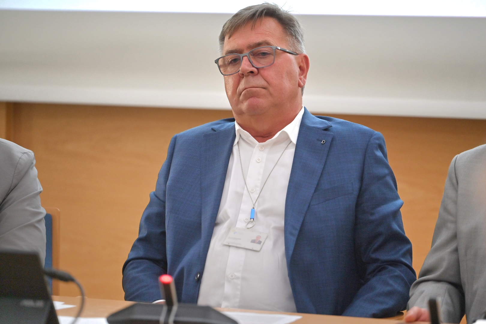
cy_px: 162
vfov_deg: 7.6
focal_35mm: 180
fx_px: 2430
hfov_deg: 11.4
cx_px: 243
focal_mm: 180
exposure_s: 1/250
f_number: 2.8
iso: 720
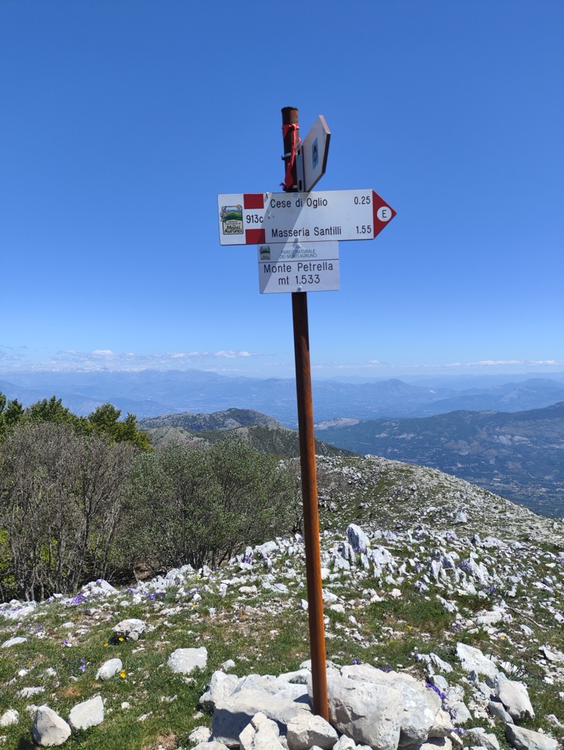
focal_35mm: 24
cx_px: 282
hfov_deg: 56.9
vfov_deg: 71.6
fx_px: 521
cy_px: 375
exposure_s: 1/1910
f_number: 1.8
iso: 50
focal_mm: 4.68
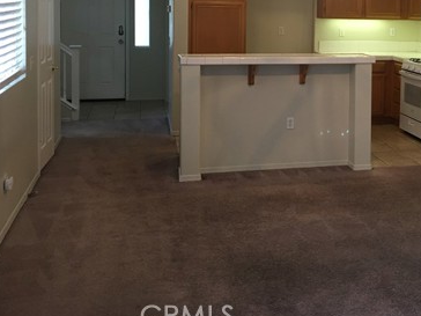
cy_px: 54
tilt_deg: -4.4
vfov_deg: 27.9
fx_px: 620
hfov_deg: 36.1
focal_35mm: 51
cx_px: 346
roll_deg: -1.5
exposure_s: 1/15
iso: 40
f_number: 2.2
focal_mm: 4.15
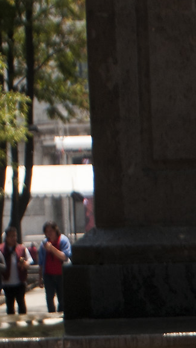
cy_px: 509
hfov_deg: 5.2
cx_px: 469
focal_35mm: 228
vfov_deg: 9.2
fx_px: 2109
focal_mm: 35
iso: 200
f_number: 4
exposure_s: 1/1000
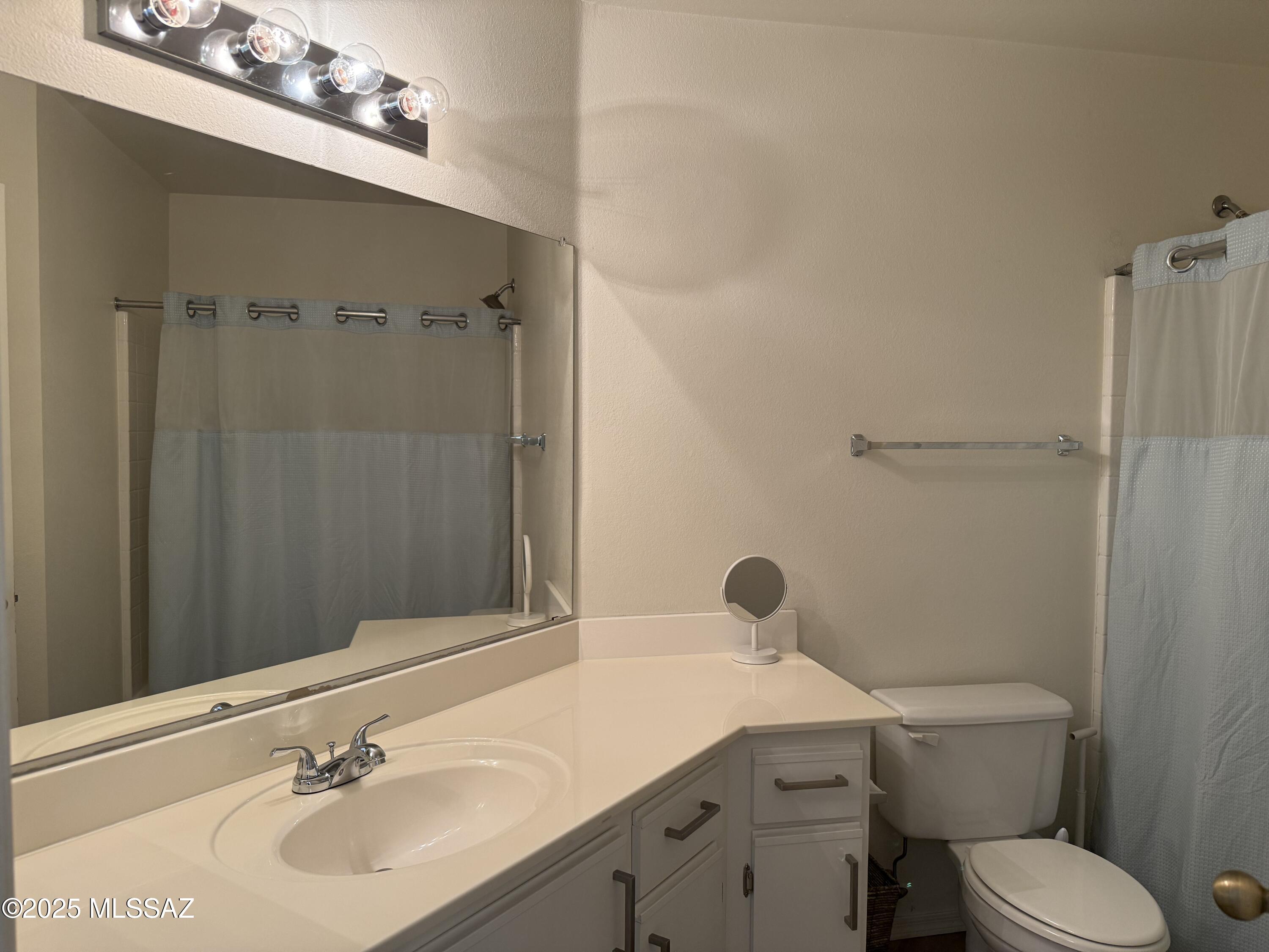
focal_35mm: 24
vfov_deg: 56.8
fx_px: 880
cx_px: 634
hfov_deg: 71.6
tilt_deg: -2.0
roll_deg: -0.6
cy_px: 476
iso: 160
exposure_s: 1/120
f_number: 1.78
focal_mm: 6.76
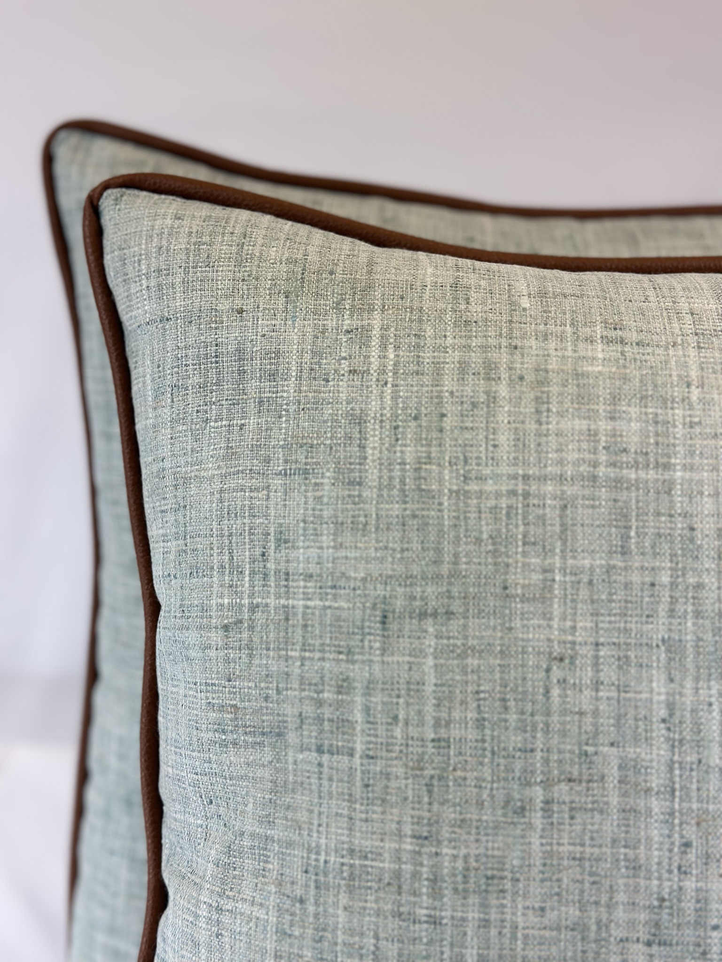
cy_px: 481
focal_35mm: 48
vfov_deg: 39.7
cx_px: 361
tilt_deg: -15.2
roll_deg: -2.9
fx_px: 1335
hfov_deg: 30.3
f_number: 1.78
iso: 100
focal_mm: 6.86
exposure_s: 1/170
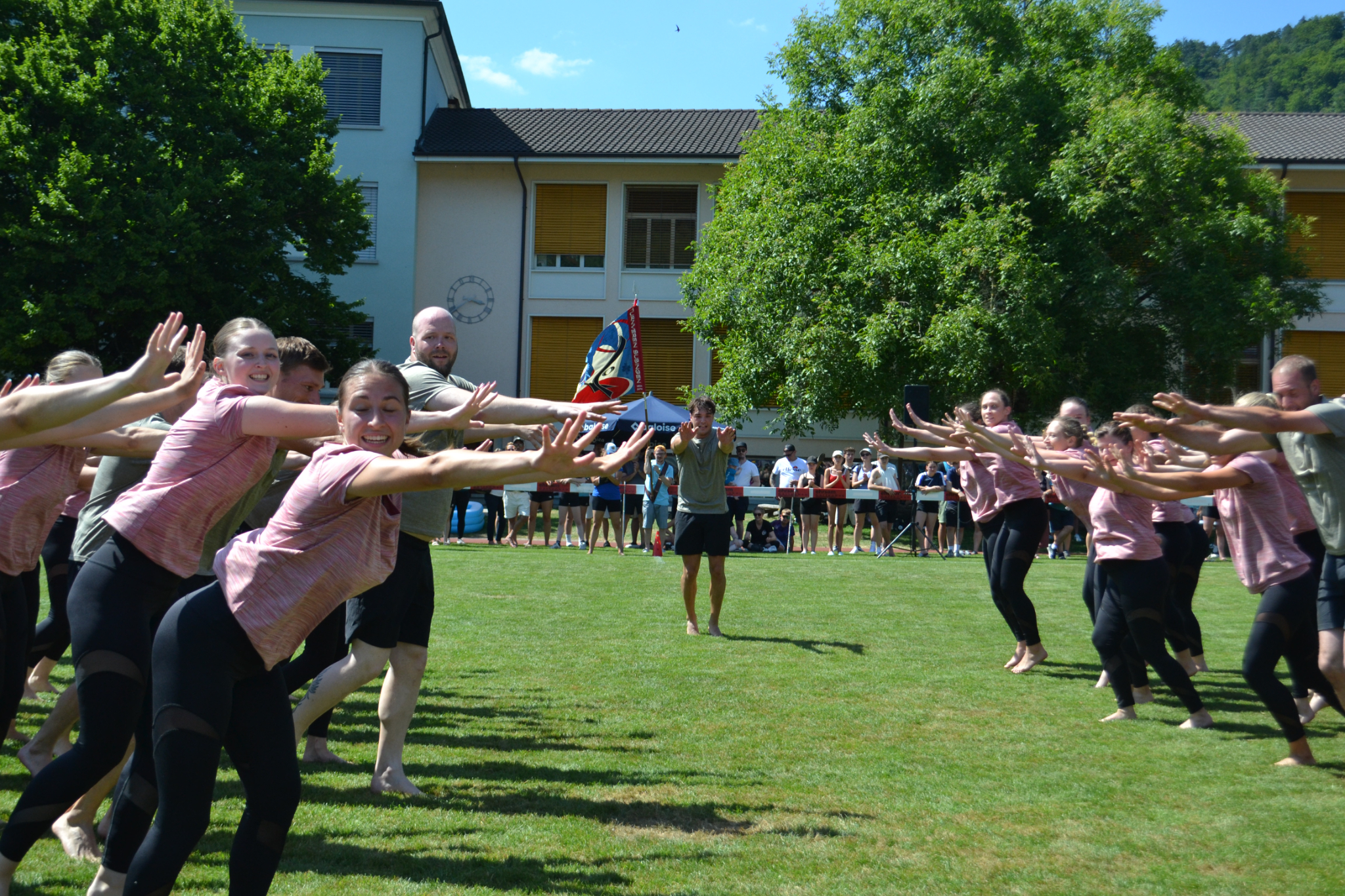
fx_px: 1793
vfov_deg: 28.1
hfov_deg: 41.1
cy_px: 448
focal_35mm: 48
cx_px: 672
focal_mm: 32
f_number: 5
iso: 400
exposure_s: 1/1250
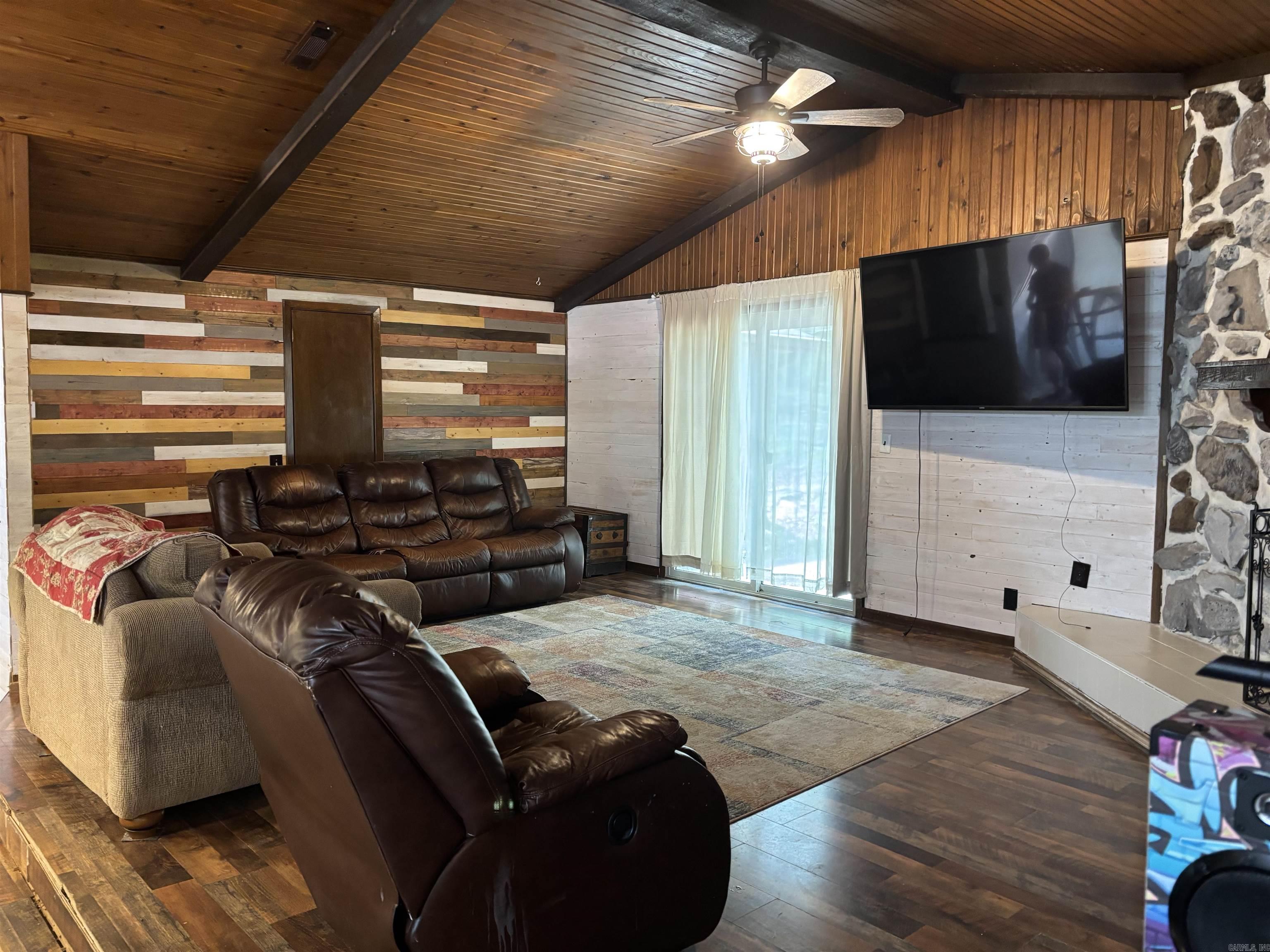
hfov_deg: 67.3
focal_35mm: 26
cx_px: 635
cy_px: 476
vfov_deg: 53.1
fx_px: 954
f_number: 1.6
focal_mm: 5.96
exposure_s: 1/40
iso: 400
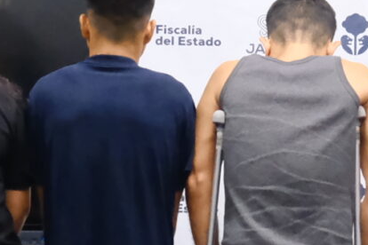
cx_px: 363
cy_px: 117
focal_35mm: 198
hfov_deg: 10.3
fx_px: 2024
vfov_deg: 6.9
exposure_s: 1/125
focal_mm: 21.4
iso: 5000
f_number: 4
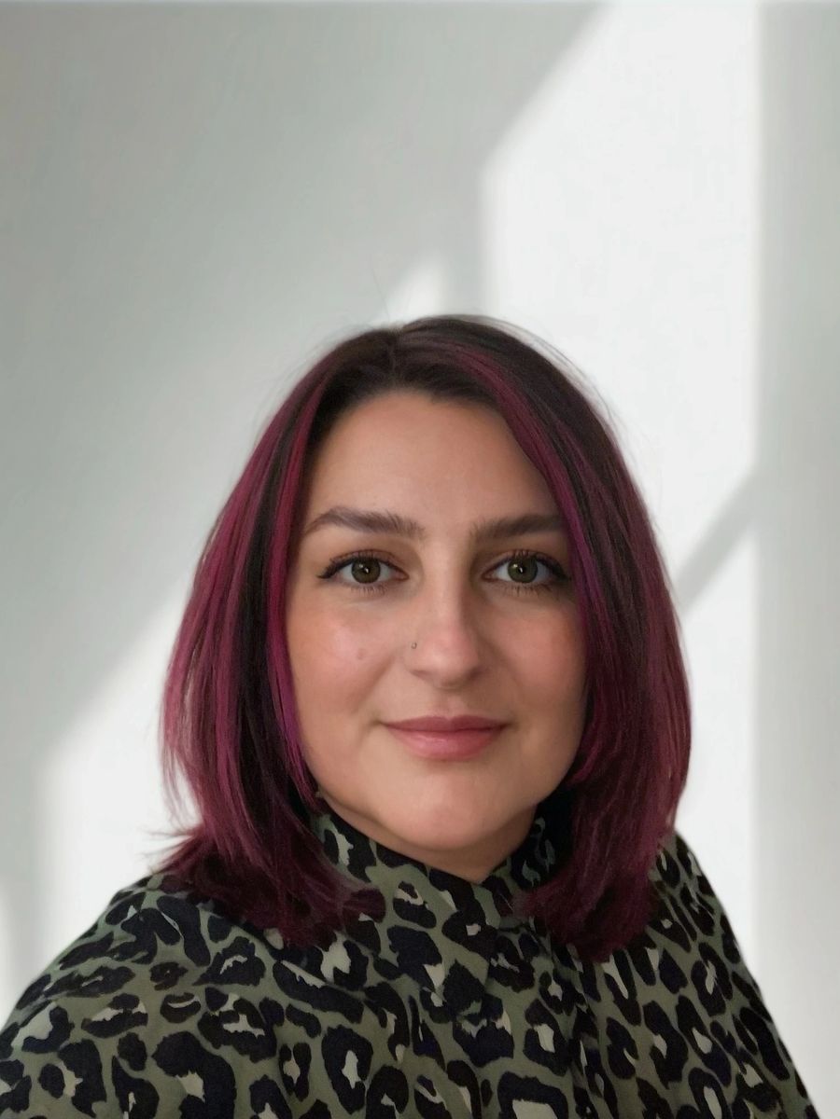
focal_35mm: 30
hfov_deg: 46.8
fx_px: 971
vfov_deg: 60.0
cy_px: 560
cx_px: 420
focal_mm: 2.71
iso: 400
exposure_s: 1/25
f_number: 2.2
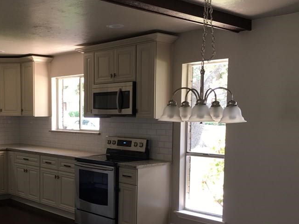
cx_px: 94
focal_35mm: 46
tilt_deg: -6.5
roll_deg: +0.3
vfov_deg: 31.1
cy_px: 162
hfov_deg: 40.6
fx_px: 397
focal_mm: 4.15
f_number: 2.2
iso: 32
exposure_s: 1/30
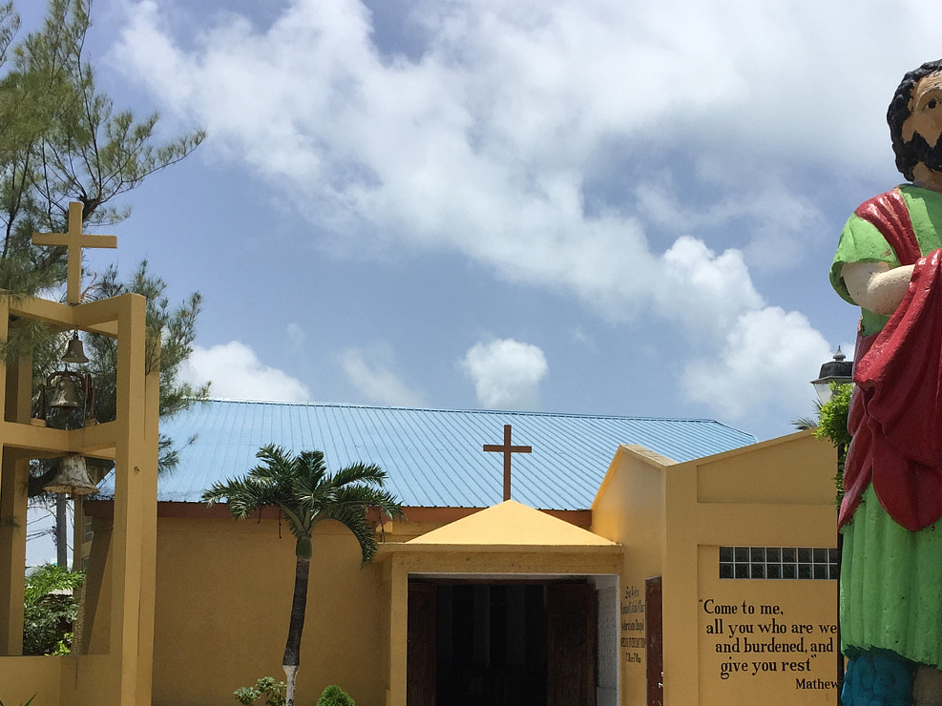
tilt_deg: +4.6
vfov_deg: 30.3
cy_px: 536
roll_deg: -0.7
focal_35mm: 47
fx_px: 1279
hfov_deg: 40.3
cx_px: 538
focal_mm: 4.15
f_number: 2.2
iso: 32
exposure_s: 1/2825
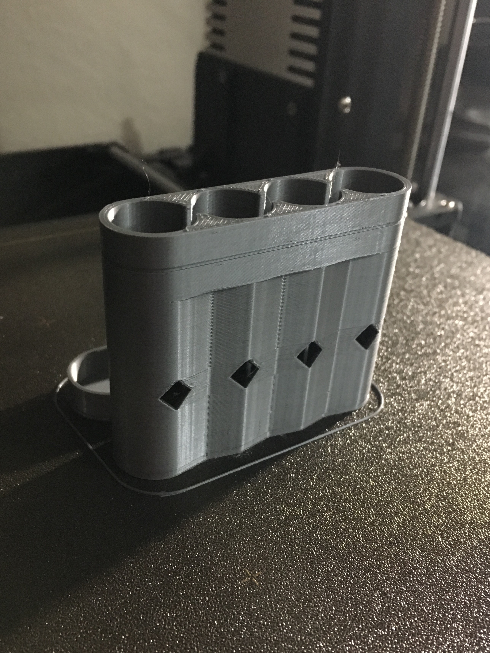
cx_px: 245
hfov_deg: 48.2
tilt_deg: -33.1
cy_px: 326
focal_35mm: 29
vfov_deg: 61.7
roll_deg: -2.7
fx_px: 547
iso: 400
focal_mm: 4.15
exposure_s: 1/15
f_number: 2.2
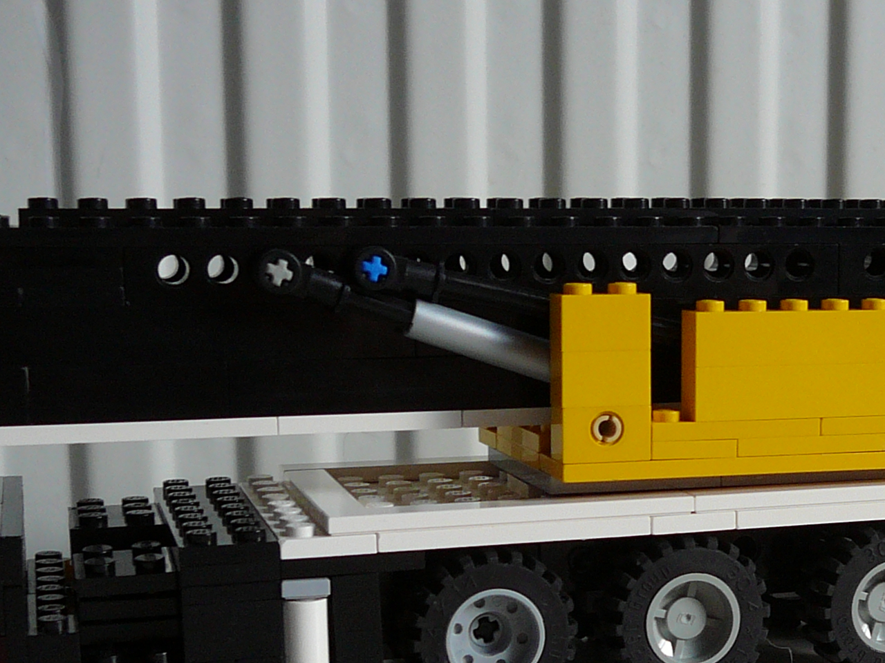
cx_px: 774
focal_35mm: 70
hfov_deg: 26.9
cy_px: 515
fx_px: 1790
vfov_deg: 20.8
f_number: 2.8
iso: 100
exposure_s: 1/40
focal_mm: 5.2
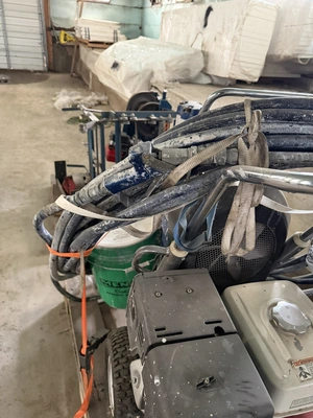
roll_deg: -6.8
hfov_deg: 56.8
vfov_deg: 71.6
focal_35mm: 24
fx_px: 289
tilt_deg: -29.5
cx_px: 156
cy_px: 209
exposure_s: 1/40
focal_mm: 6.76
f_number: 1.78
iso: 800
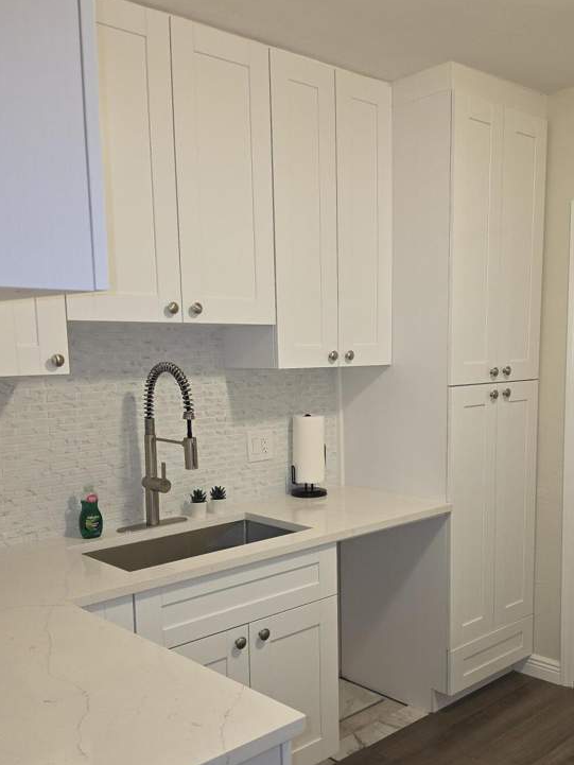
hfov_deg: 41.5
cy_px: 457
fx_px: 751
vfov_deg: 53.6
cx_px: 353
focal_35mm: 34
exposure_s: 1/60
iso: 64
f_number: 1.4
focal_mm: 6.5
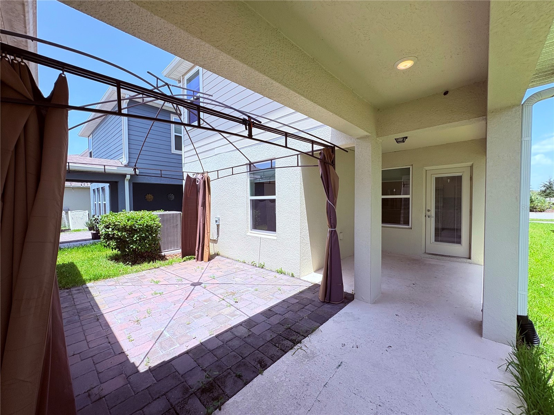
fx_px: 224
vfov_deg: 85.7
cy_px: 208
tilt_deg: -1.6
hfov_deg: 102.1
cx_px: 277
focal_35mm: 14
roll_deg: +1.5
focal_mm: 2.22
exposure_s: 1/652
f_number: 2.2
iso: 64
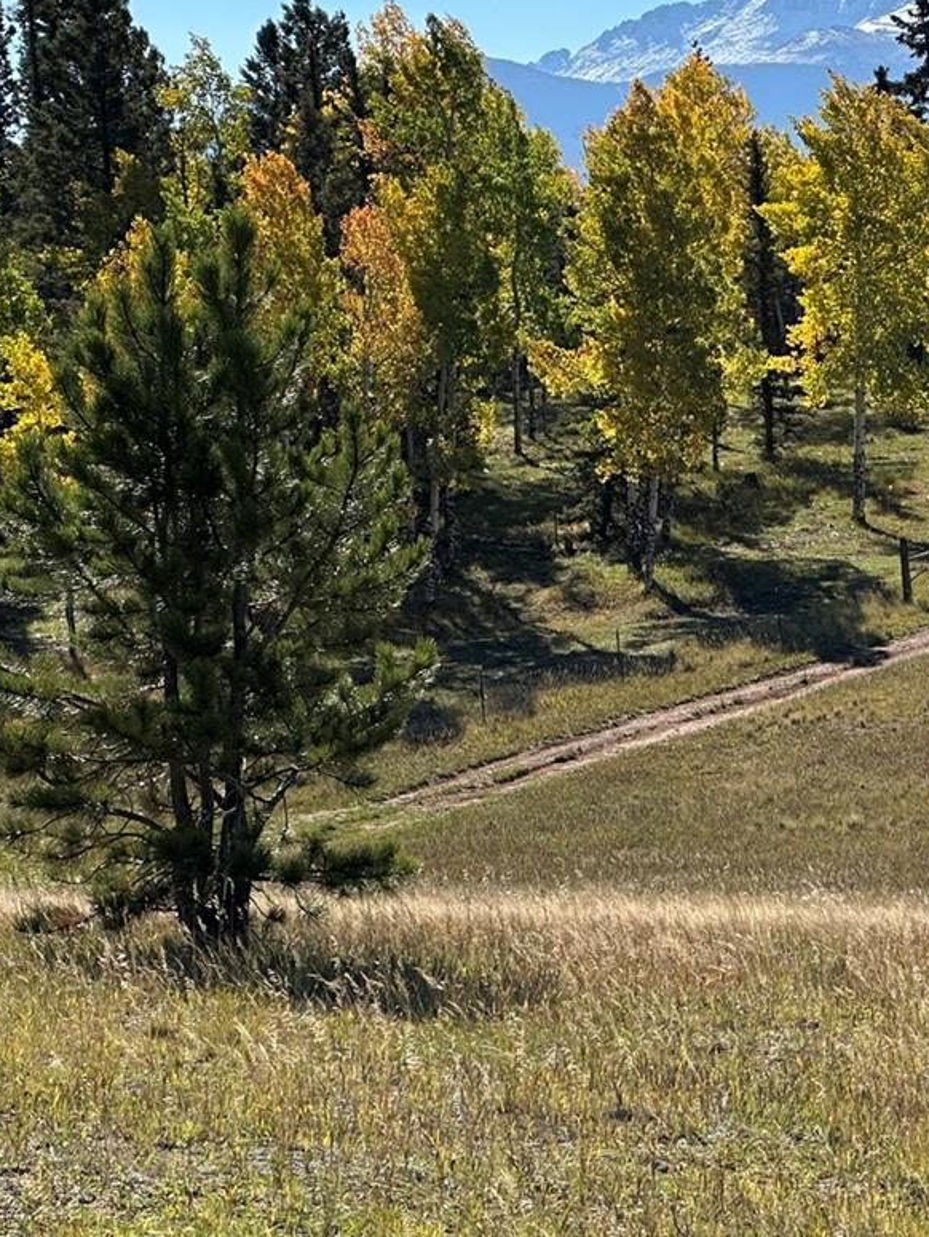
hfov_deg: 10.3
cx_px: 948
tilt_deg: -0.5
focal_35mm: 143
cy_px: 389
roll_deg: -0.7
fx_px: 5113
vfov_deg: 13.8
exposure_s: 1/1155
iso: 32
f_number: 2.8
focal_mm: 9
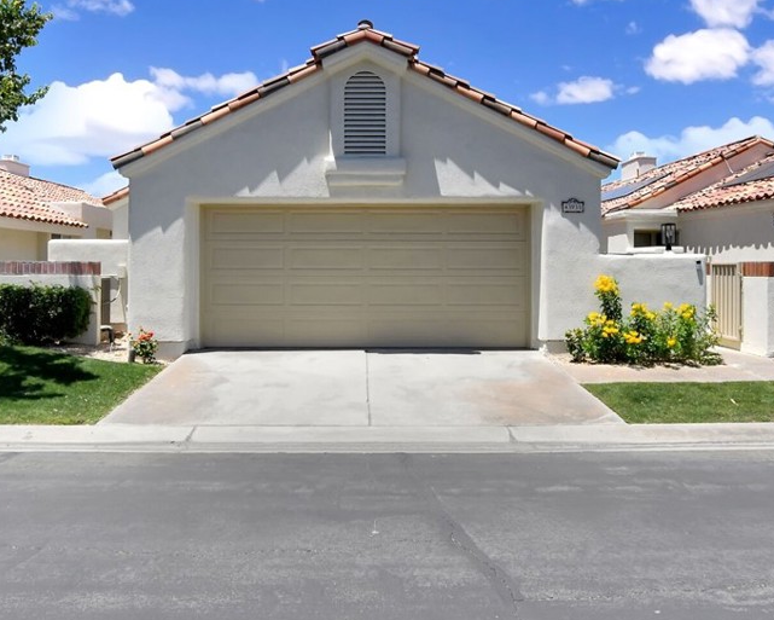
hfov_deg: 64.0
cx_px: 374
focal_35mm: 27
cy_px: 266
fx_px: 619
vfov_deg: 53.0
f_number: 16
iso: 1250
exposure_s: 1/1000
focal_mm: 12
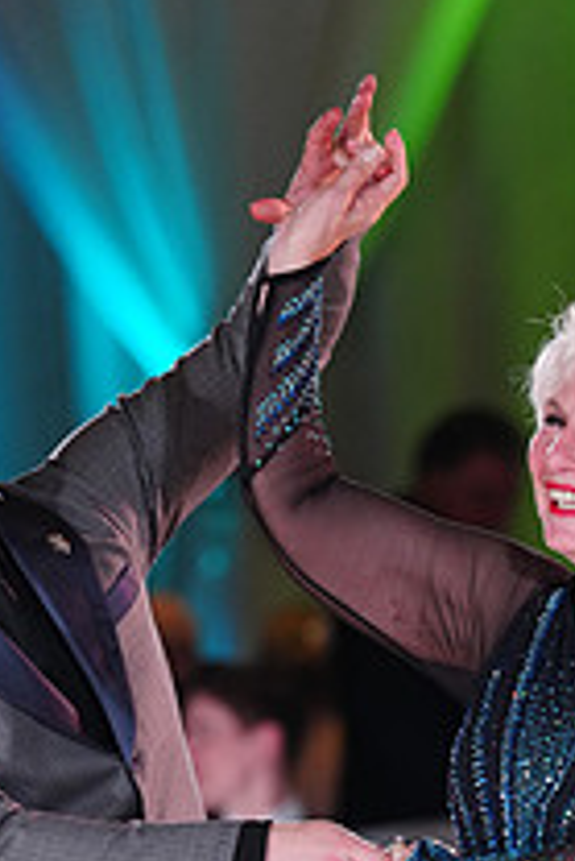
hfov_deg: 3.1
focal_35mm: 440
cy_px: 1076
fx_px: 10523
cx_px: 407
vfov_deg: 4.7
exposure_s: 1/400
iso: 1600
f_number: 2.8
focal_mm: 158
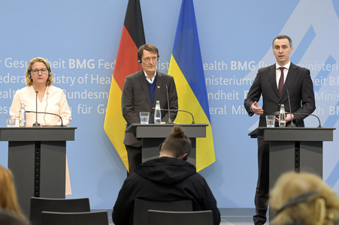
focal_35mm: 135
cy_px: 112
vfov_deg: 10.1
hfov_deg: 15.2
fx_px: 1270
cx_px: 170
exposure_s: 1/200
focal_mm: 135
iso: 2500
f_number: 6.3
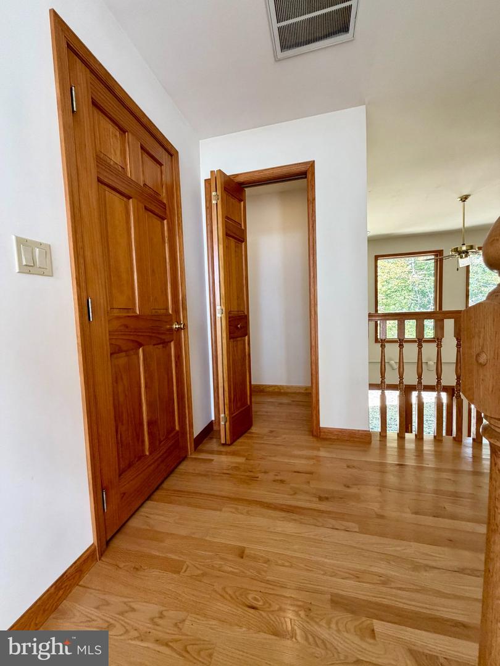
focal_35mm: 14
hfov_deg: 85.7
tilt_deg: -3.8
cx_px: 250
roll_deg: +2.4
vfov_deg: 102.1
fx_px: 270
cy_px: 333
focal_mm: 2.22
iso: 320
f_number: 2.2
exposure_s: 1/110
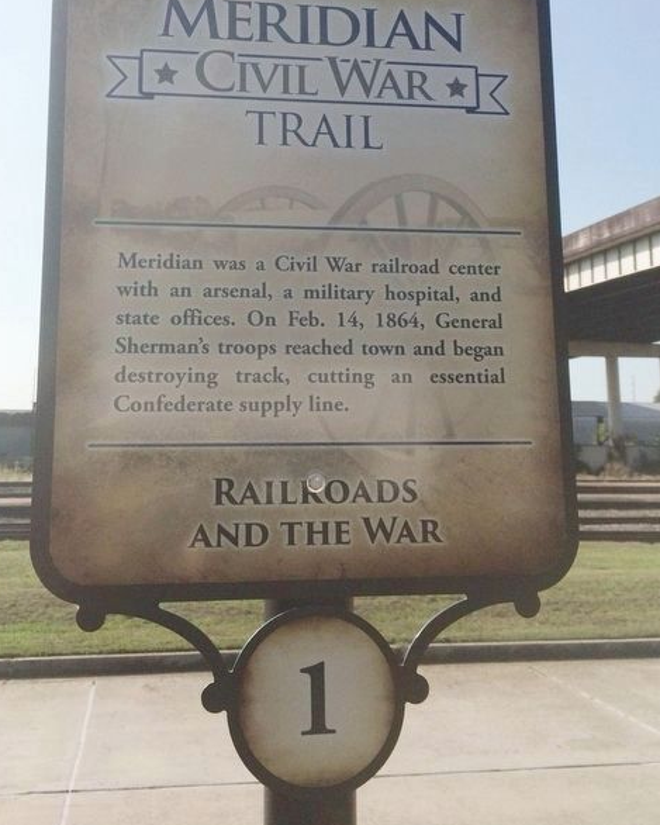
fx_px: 976
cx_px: 294
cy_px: 283
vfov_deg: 45.2
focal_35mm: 40
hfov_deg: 37.3
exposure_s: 1/4115
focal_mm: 4.12
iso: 32
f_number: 2.2
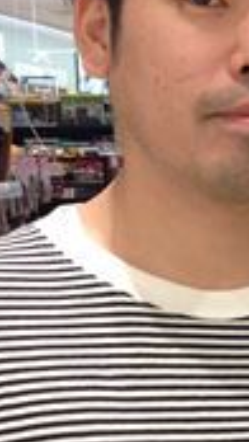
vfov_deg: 16.4
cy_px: 269
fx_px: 1536
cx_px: 424
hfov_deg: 8.9
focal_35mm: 131
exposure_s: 1/20
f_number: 2.4
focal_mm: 4.28
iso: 50
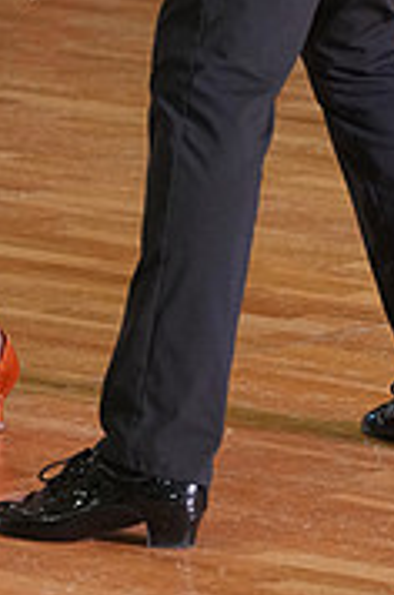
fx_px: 6246
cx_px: 45
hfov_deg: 3.6
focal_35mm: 379
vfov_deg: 5.4
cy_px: -214
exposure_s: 1/200
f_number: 5
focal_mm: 116
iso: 2500
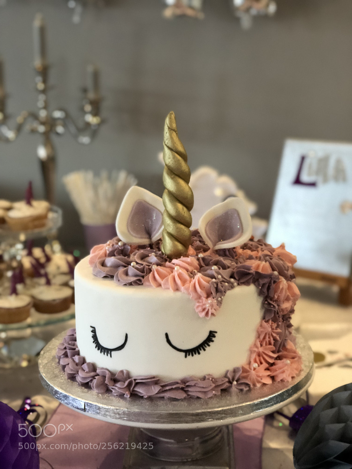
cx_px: 176
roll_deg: +1.6
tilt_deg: -13.6
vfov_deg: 33.8
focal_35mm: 57
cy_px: 234
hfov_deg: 25.7
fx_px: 773
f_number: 2.8
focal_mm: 6.6
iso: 640
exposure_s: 1/50
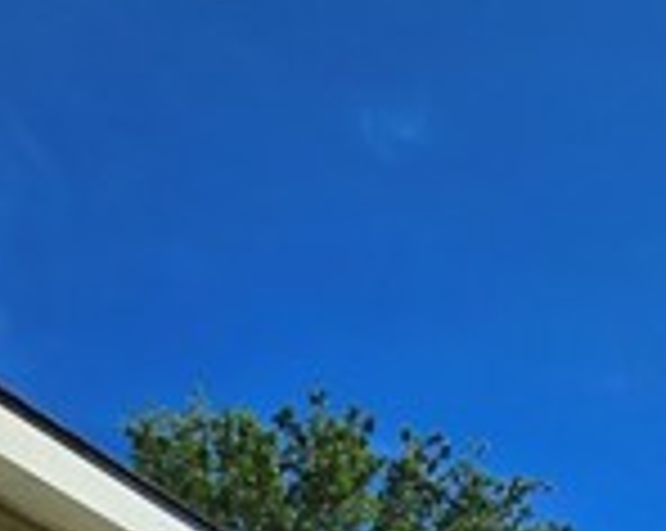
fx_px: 1083
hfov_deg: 31.3
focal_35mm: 55
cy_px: 1260
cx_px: 684
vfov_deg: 15.4
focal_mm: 2.2
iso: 50
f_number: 2.2
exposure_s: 1/2693
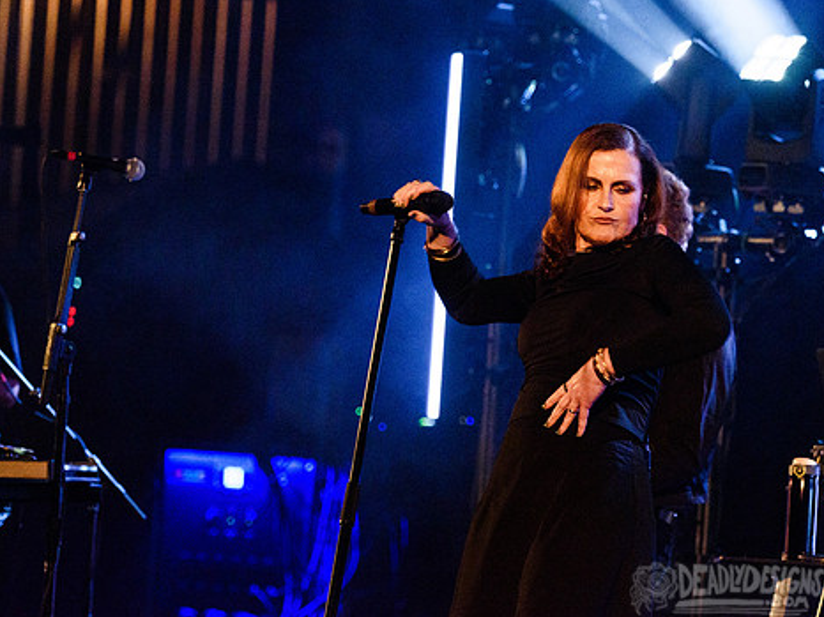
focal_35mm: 370
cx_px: 380
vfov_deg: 4.0
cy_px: 248
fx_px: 8803
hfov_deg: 5.4
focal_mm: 280
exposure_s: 1/125
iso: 4000
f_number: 5.6
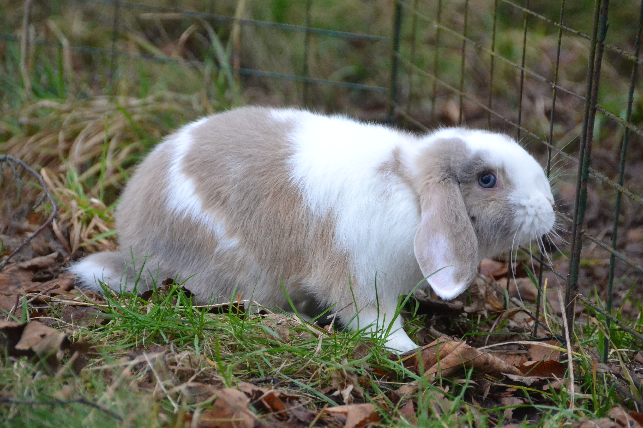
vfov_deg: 4.6
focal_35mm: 300
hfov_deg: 6.9
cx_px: 322
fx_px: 5358
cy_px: 214
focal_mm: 200
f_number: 5.6
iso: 2800
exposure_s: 1/500
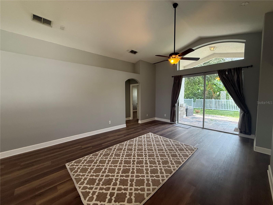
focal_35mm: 14
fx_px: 110
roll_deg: +0.0
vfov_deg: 85.7
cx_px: 136
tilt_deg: -3.5
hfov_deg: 102.1
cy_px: 102
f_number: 2.2
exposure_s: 1/120
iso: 250
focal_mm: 2.22
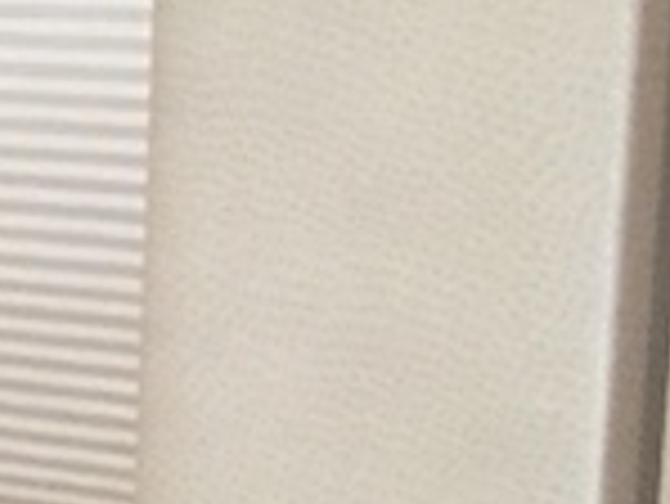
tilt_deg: -16.5
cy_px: 954
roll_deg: +0.6
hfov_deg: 9.2
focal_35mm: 195
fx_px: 3777
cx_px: -886
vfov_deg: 7.4
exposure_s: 1/15
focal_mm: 4.15
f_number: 2.2
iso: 125
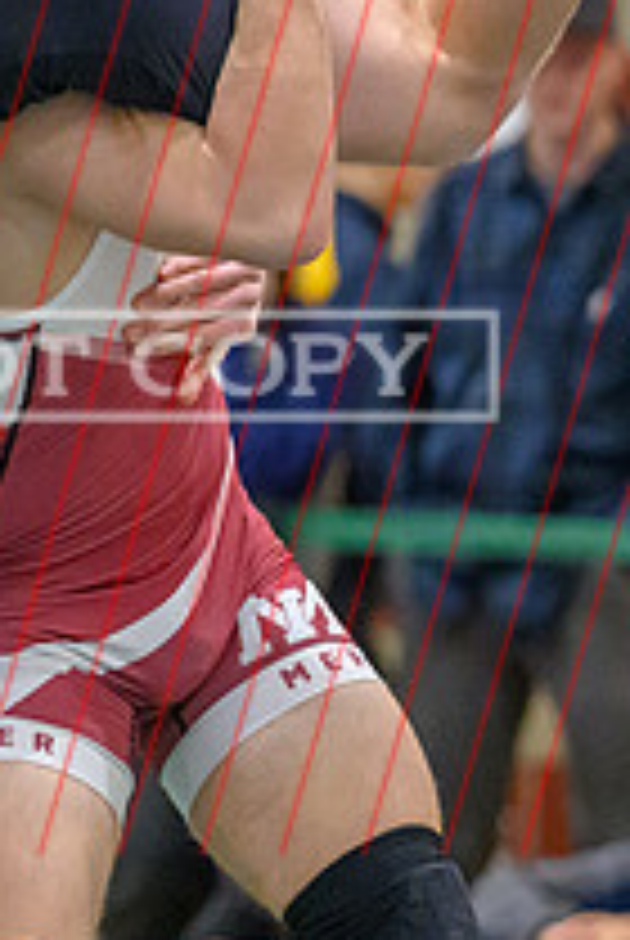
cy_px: 378
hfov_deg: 3.4
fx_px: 10622
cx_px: -325
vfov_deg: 5.1
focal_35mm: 406
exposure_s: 1/800
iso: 9000
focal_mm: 125
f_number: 2.8
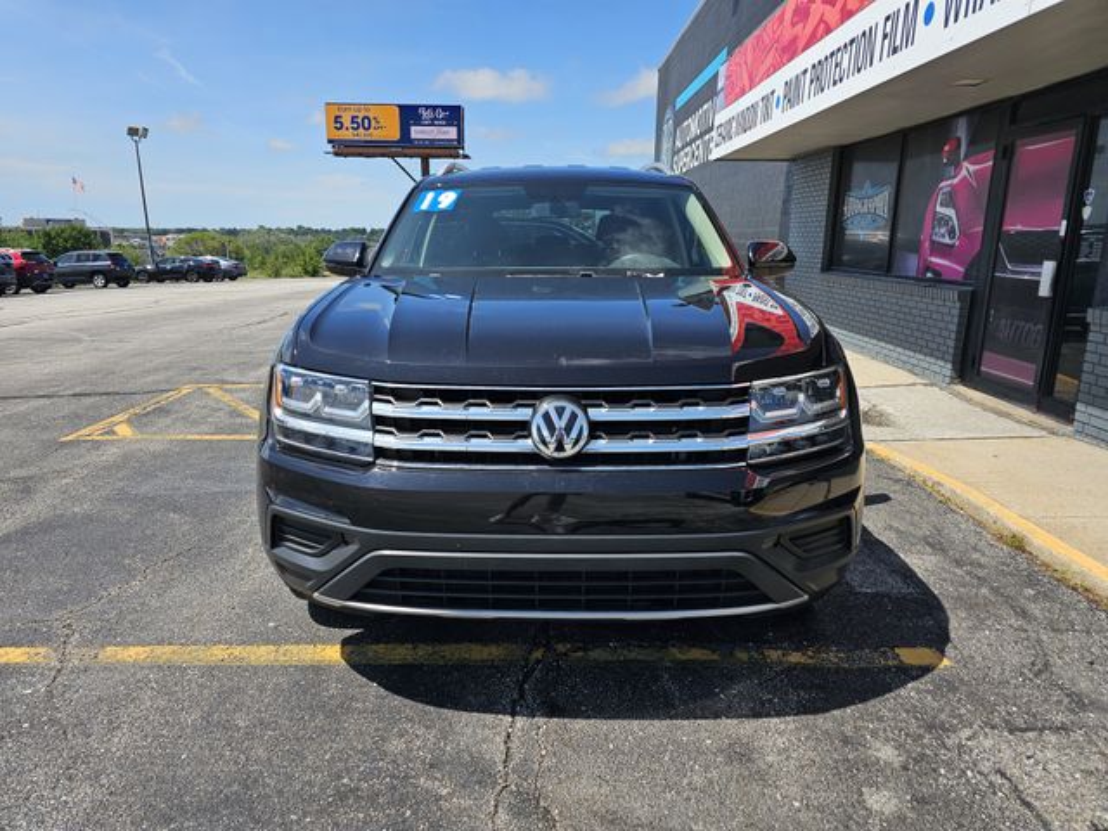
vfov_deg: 58.9
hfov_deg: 73.9
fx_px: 736
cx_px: 554
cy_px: 416
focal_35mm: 23
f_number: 1.7
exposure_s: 1/640
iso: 10
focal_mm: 6.3
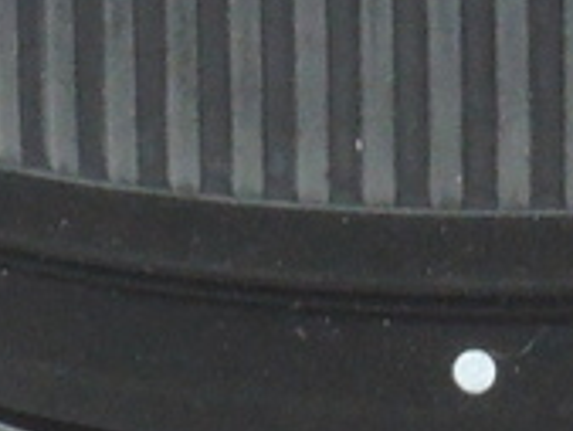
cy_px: -367
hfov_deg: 4.2
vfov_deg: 3.1
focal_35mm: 475
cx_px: 597
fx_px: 7868
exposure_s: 1/15
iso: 800
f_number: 8
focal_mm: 14.3
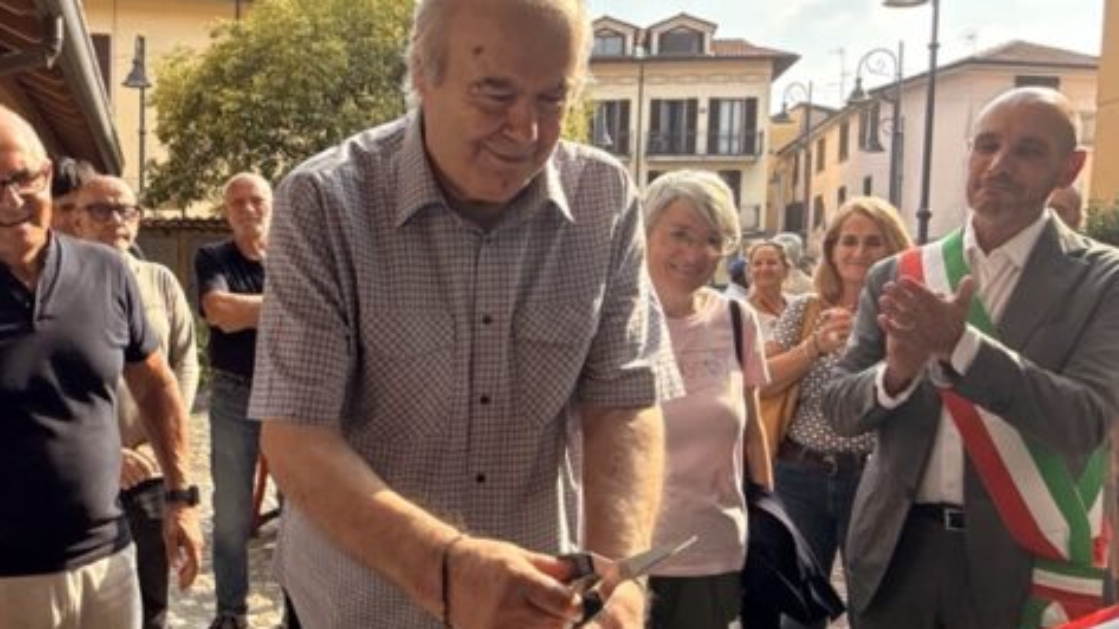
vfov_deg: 35.6
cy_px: 341
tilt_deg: -2.6
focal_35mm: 33
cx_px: 405
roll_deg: -1.4
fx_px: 979
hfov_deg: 58.6
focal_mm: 2.22
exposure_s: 1/760
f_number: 2.2
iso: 64
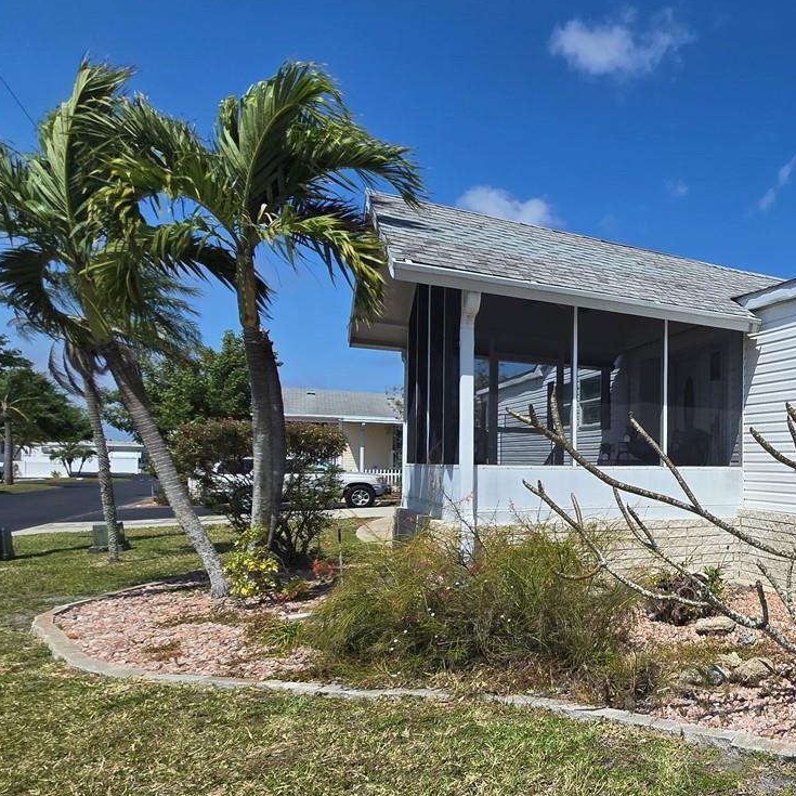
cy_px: 480
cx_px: 852
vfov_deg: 62.3
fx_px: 650
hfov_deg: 47.7
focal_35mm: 25
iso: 50
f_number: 2.2
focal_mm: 2.2
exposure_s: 1/4087
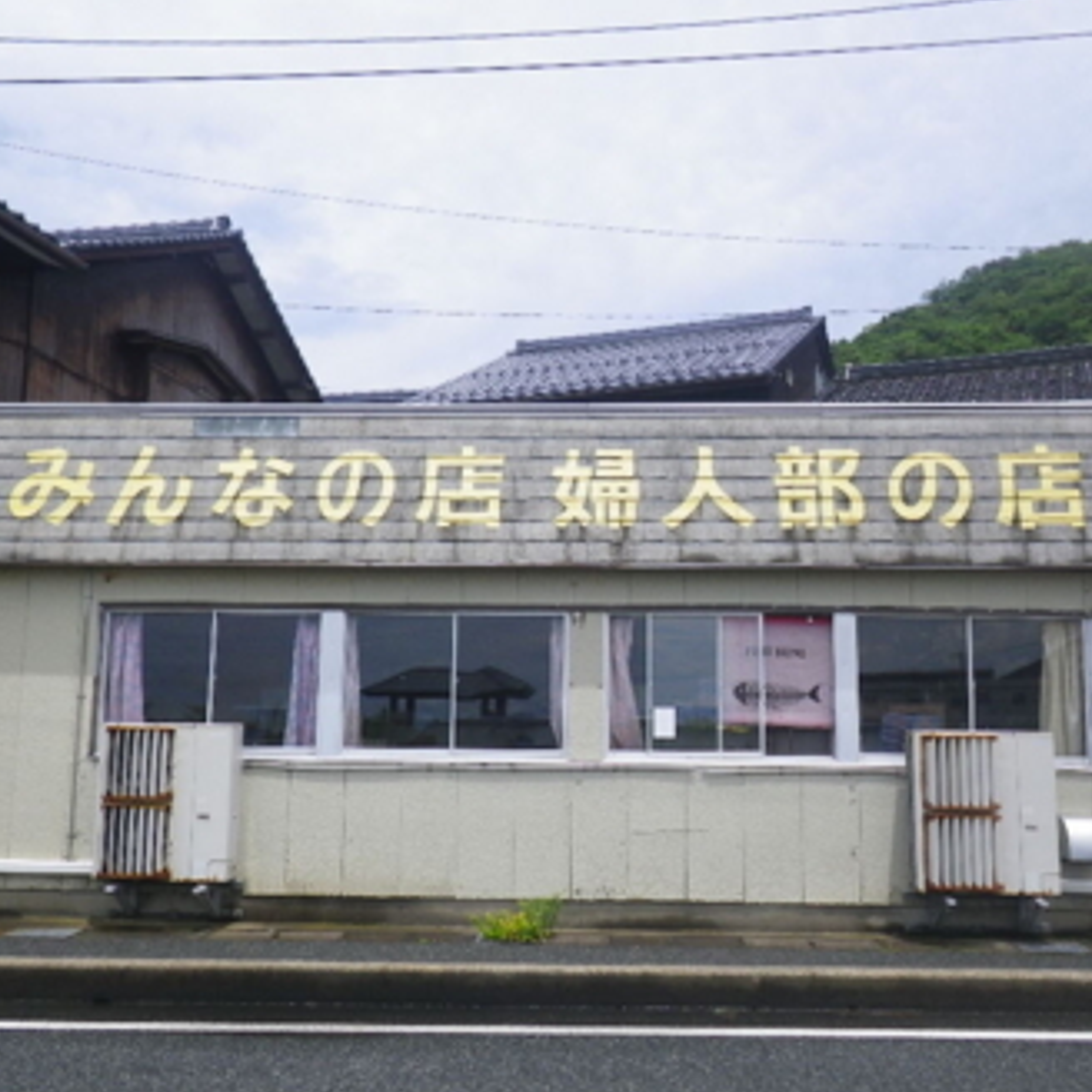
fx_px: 1213
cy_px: 546
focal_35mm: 34
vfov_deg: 48.5
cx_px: 563
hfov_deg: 48.4
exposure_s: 1/640
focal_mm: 5
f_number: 4.2
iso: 80
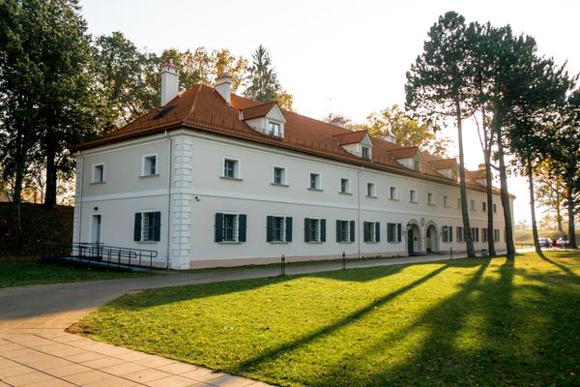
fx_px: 483
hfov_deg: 61.9
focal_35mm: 30
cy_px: 194
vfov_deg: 43.6
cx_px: 290
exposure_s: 1/1600
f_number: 4
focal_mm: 20
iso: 200
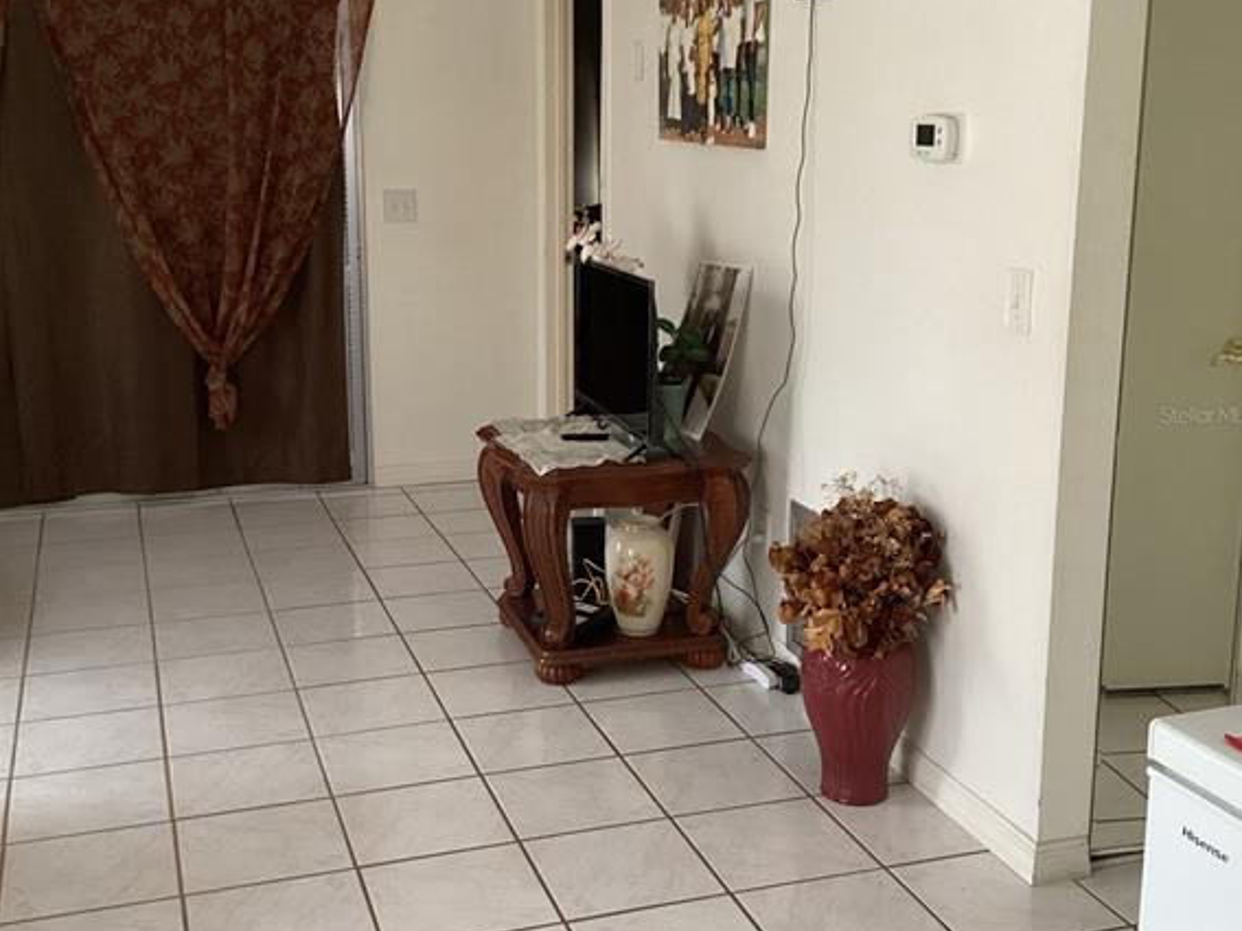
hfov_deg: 44.8
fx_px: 1507
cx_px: 629
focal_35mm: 42
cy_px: 414
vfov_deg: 34.3
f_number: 2.4
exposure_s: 1/60
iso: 320
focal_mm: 3.3
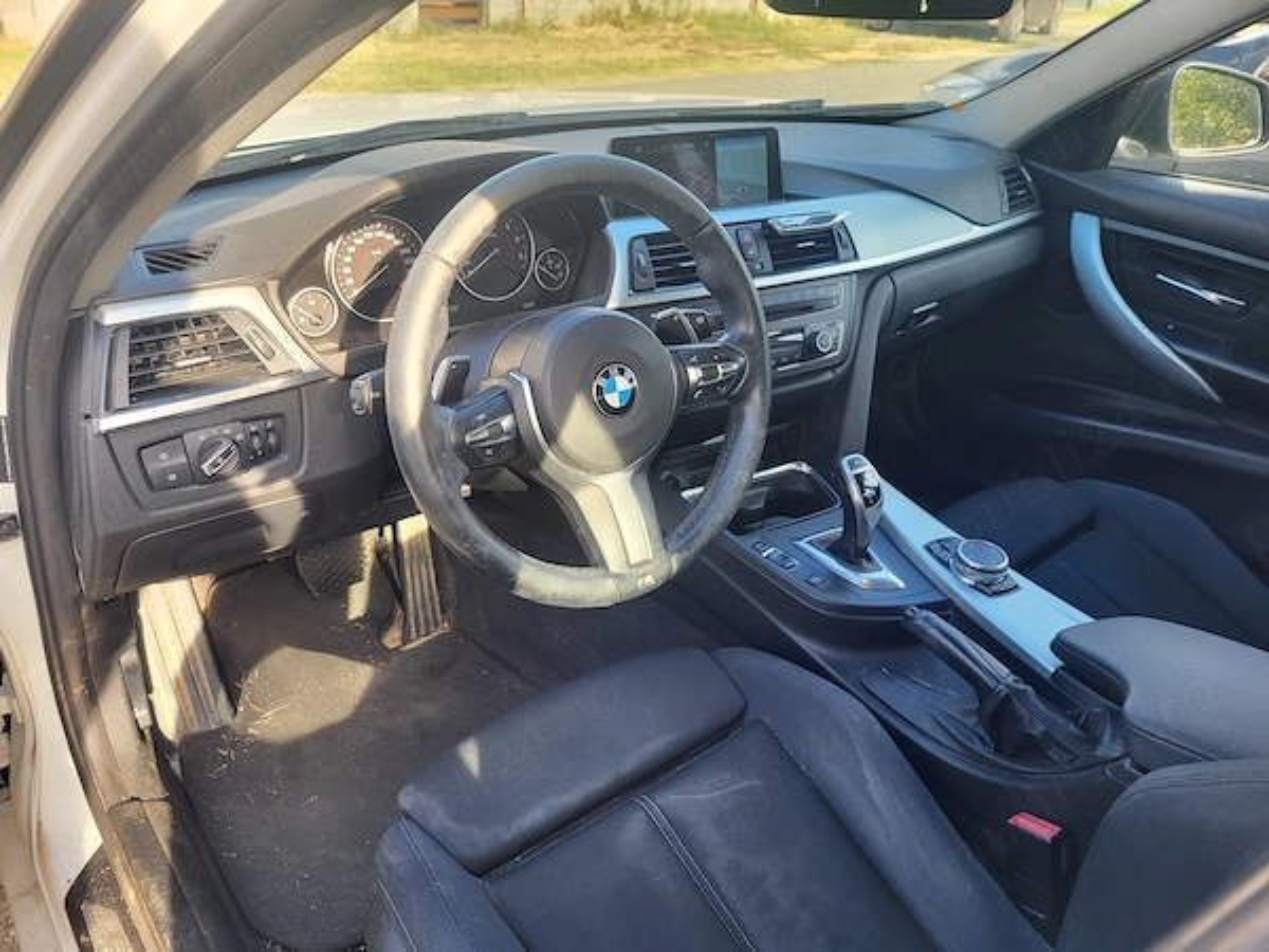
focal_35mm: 26
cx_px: 634
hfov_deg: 67.3
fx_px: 953
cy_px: 476
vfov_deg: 53.1
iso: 40
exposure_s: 1/133
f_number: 1.8
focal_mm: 5.4
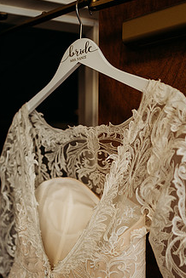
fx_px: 256
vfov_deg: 56.1
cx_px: 74
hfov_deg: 39.8
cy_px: 183
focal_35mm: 33
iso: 400
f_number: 1.8
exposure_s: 1/200
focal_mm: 24
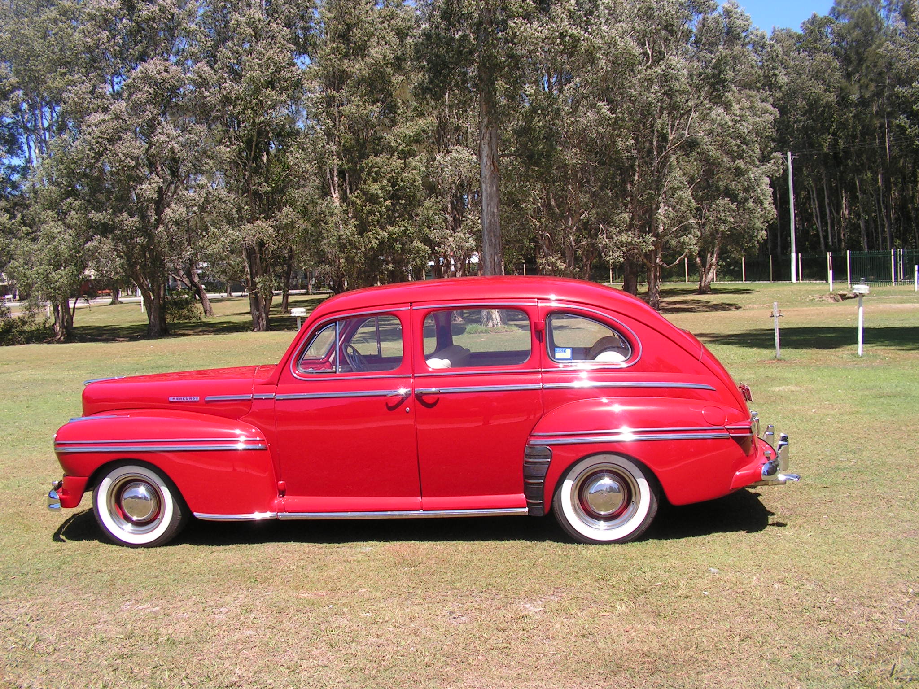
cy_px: 344
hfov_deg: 51.4
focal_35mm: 36
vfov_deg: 39.7
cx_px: 460
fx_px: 956
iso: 64
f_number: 4.8
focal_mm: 6
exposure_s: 1/320
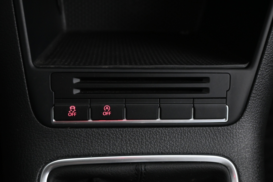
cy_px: 91
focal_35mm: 44
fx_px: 330
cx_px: 136
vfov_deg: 30.8
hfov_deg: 45.0
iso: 2500
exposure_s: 1/15
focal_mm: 29
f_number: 4.8
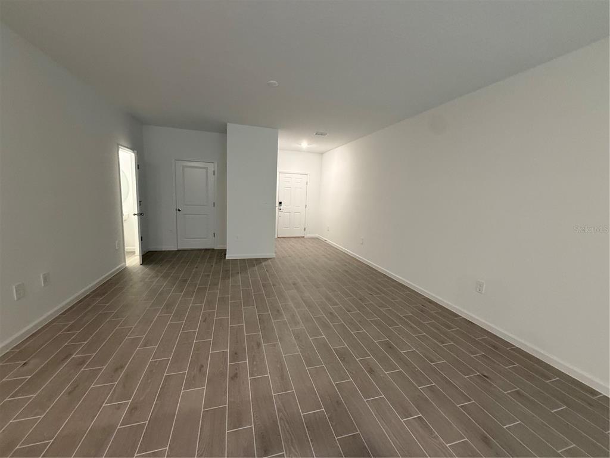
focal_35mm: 14
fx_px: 247
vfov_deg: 85.7
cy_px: 229
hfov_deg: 102.1
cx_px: 305
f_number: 2.2
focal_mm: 2.22
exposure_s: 1/60
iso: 320
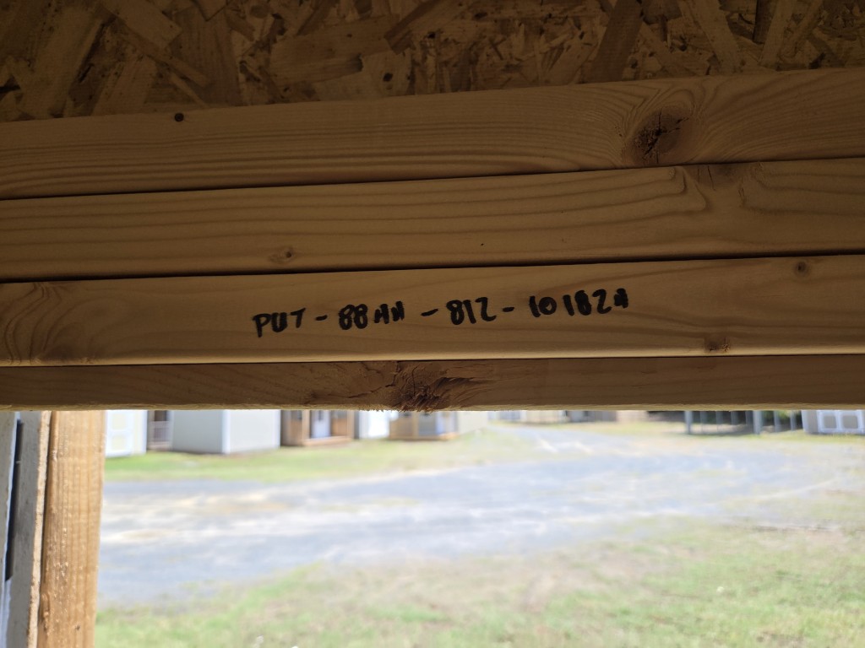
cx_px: 432
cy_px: 324
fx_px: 575
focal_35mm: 23
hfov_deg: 73.9
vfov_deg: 58.9
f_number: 1.8
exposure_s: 1/1814
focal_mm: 5.4
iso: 80
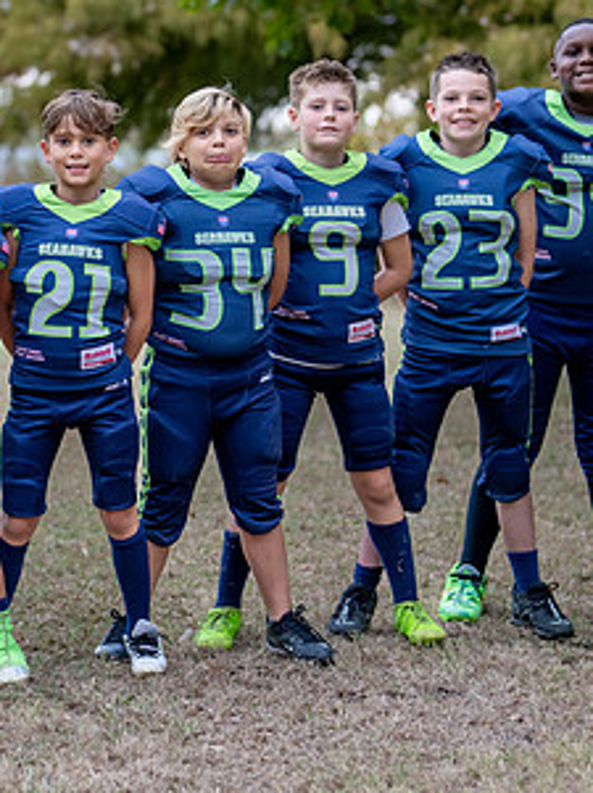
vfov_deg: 14.8
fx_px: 3044
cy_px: 319
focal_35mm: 133
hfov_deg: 11.1
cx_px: 51
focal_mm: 50
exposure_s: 1/400
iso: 320
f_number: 1.6
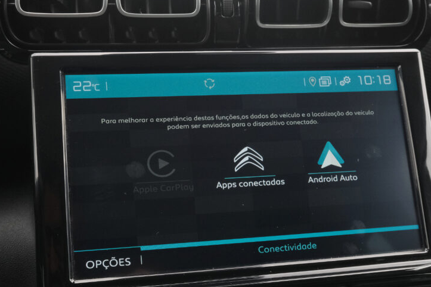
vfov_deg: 26.4
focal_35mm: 51
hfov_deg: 38.9
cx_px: 226
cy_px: 185
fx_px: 611
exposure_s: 1/250
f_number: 9
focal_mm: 24.2
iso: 2000
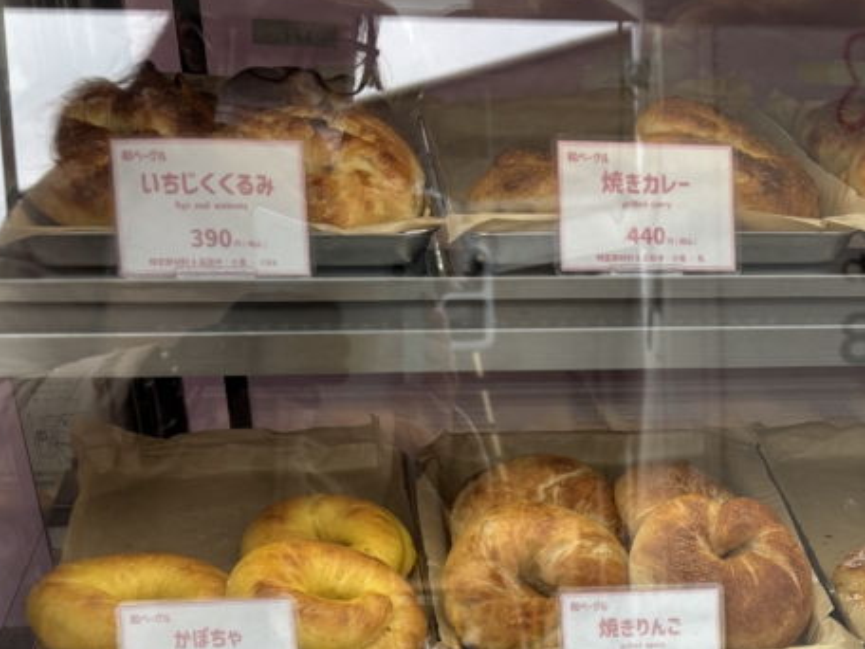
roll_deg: -1.9
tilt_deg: -36.1
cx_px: 625
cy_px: 812
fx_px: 1374
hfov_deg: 34.4
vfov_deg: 23.8
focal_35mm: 55
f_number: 1.6
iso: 50
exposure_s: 1/716
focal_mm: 5.96
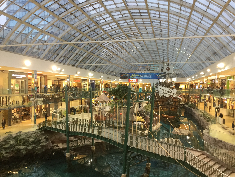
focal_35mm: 31
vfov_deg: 45.4
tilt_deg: +1.2
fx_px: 210
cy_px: 88
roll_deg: -1.1
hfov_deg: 58.4
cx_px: 118
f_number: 2.4
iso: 80
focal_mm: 3.3
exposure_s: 1/30
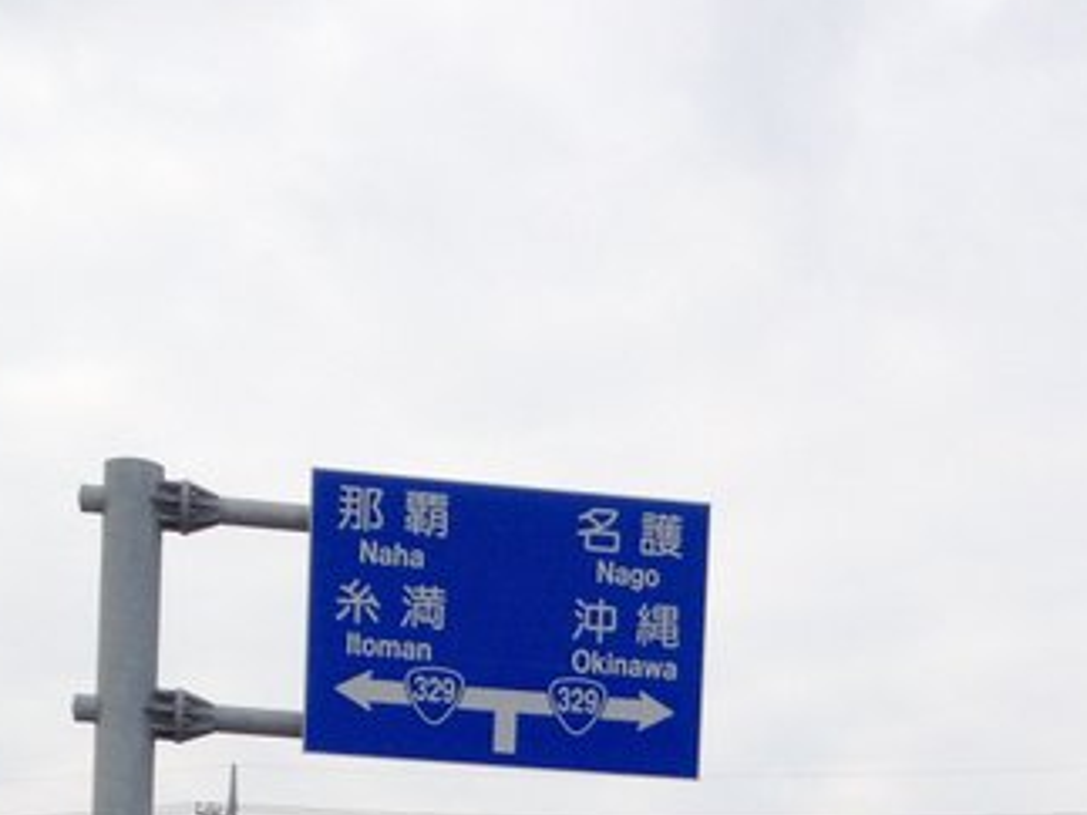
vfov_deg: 12.7
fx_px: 3484
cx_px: 865
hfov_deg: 17.6
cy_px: 1212
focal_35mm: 111
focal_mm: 4.28
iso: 50
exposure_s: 1/1842
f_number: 2.4
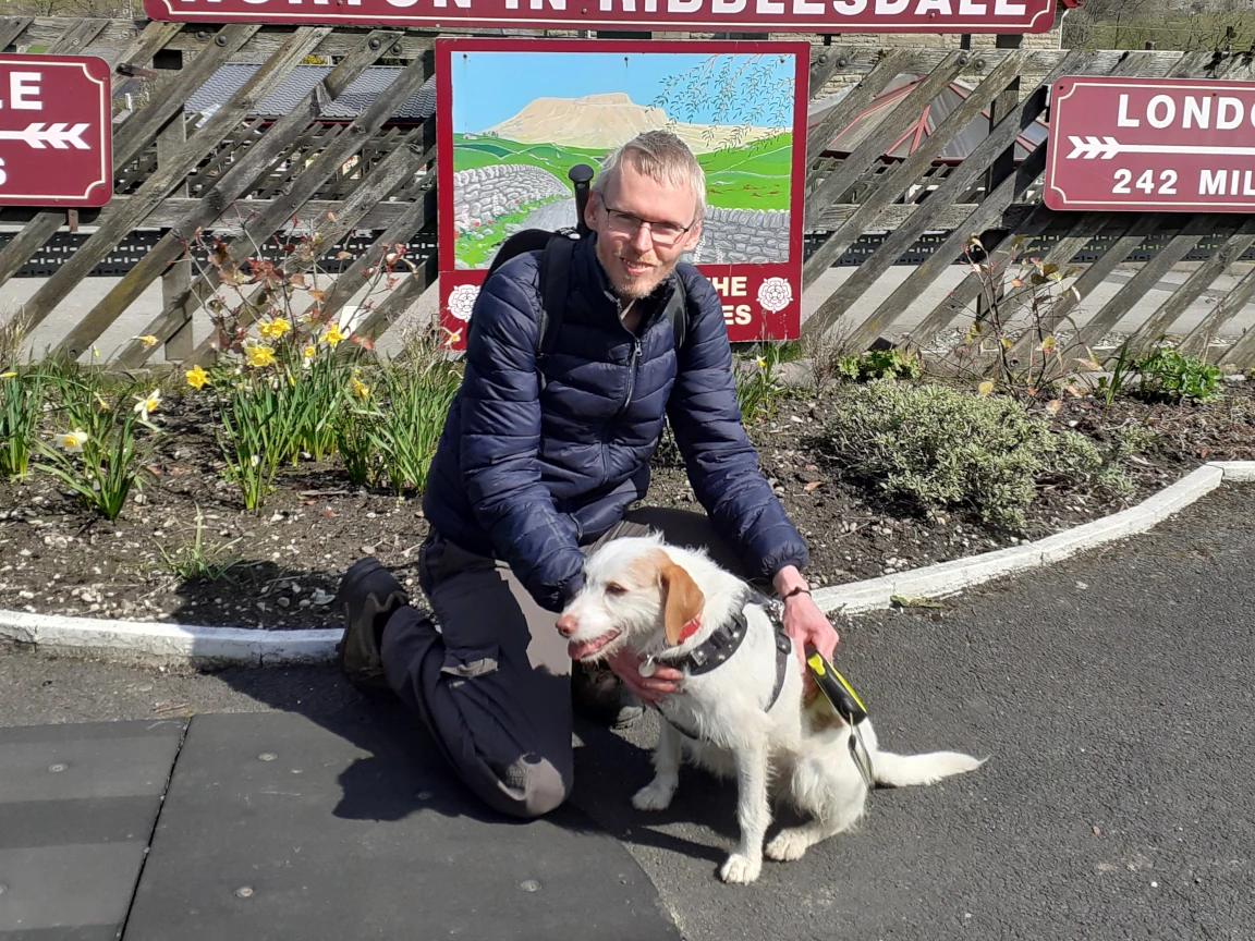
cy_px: 470
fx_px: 979
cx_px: 628
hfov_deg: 65.3
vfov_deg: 51.4
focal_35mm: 27
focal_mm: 3.6
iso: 40
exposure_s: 1/2494
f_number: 1.9
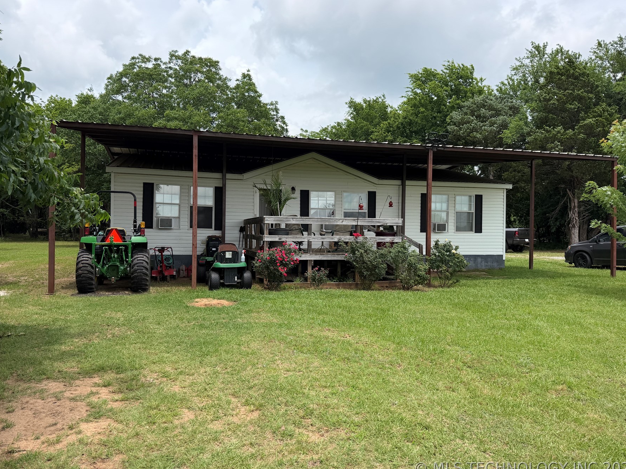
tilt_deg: +0.2
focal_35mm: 26
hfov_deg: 67.3
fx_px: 470
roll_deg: -0.5
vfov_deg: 53.0
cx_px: 303
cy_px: 226
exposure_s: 1/4167
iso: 100
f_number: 1.78
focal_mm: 6.76
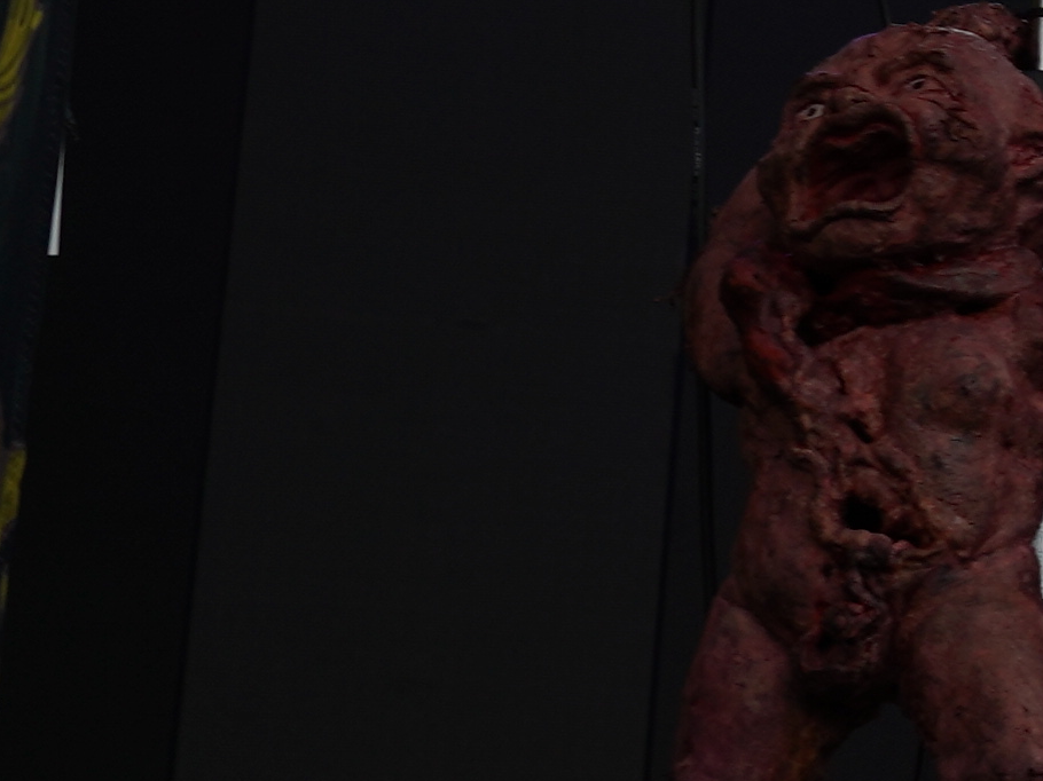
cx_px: 3432
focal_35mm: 241
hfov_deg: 7.1
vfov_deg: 6.1
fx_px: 7260
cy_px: -149
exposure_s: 1/100
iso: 100
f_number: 6.3
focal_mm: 38
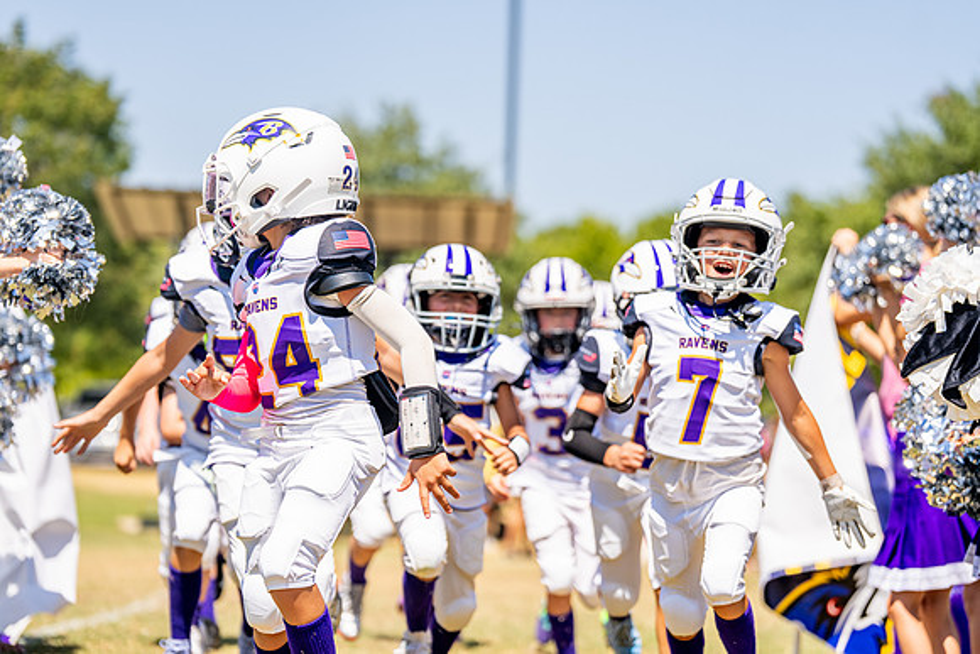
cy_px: 327
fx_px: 3371
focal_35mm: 124
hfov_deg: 16.5
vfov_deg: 11.1
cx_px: 490
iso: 125
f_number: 2.8
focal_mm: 121
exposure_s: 1/2500
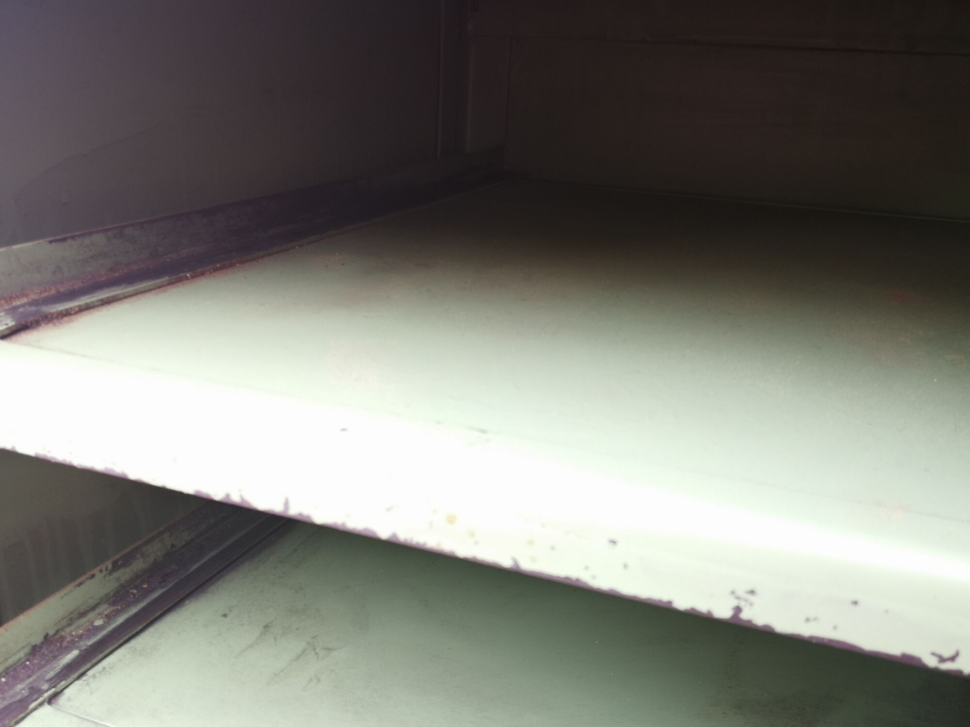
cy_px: 364
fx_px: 897
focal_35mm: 32
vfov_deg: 44.2
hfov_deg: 56.8
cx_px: 485
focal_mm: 3.95
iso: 50
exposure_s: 1/50
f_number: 1.6
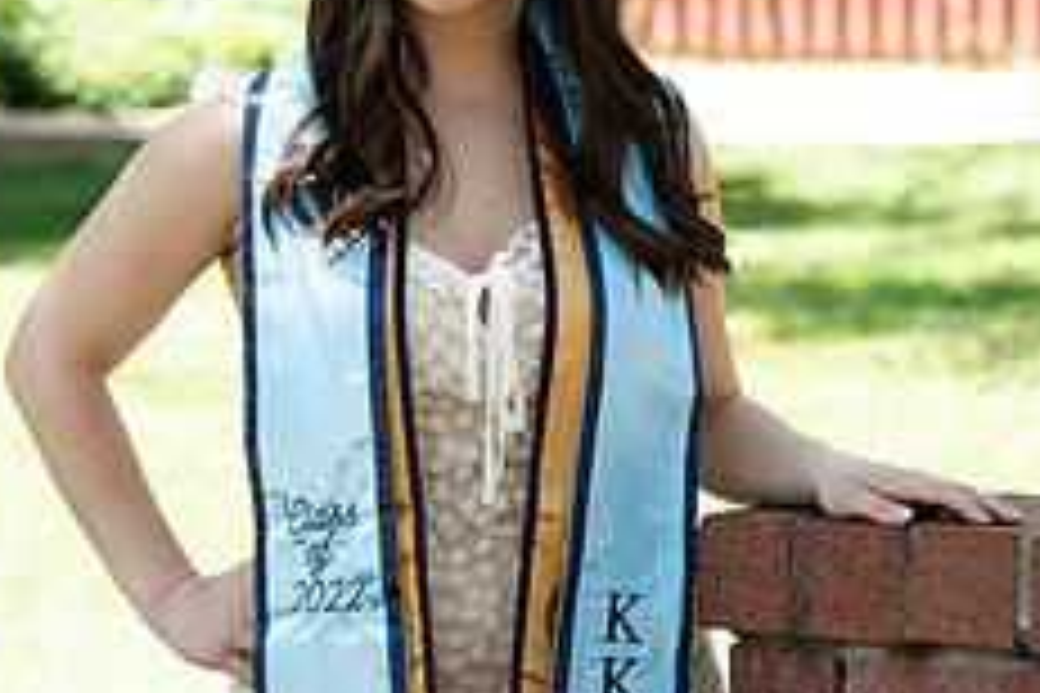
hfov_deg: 9.4
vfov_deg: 6.3
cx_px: 536
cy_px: 364
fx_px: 6297
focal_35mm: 218
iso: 640
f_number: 5.6
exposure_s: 1/320
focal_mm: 112
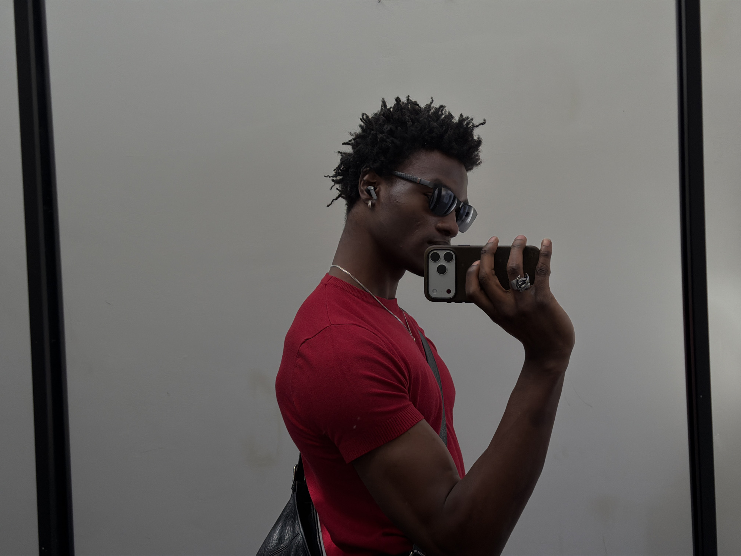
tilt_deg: -0.3
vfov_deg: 30.3
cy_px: 278
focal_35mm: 48
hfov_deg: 39.7
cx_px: 370
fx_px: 1028
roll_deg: +2.0
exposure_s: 1/975
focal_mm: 6.76
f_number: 1.78
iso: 64
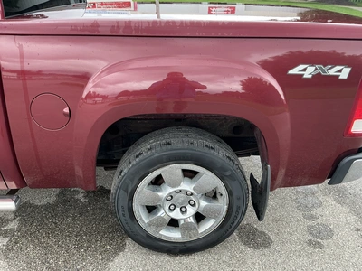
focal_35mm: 28
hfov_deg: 63.4
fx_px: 293
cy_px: 136
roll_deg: -3.1
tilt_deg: -26.8
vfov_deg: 49.7
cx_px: 181
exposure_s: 1/122
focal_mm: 3
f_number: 1.8
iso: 40
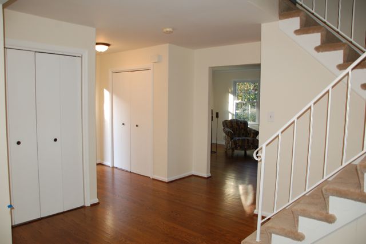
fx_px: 274
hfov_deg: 67.4
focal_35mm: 27
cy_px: 122
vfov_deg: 47.9
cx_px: 183
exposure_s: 1/60
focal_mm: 18
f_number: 3.5
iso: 400
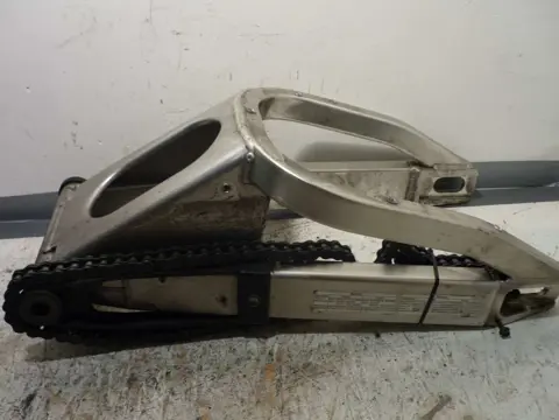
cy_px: 210
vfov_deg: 42.9
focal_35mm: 33
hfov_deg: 55.4
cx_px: 280
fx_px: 533
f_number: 2.8
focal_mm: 5.5
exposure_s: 1/30
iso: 80
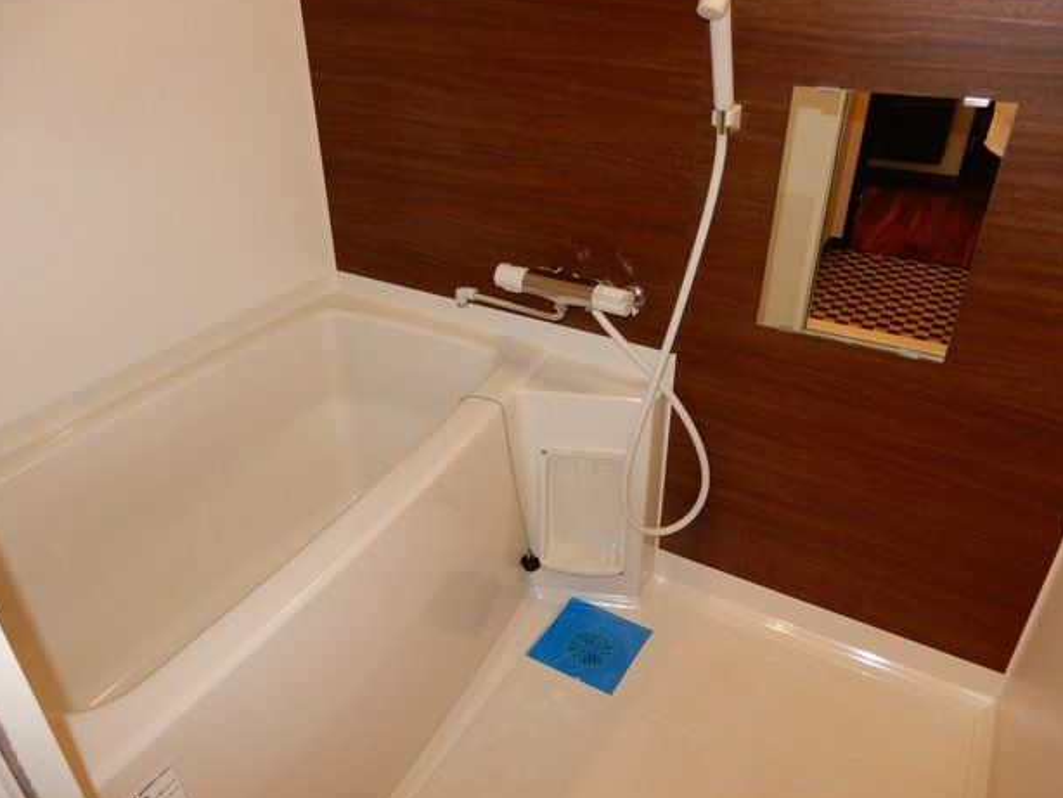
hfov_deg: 69.4
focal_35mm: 25
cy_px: 391
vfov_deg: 54.9
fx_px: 768
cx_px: 516
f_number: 3.4
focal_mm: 4.3
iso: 200
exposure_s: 1/30
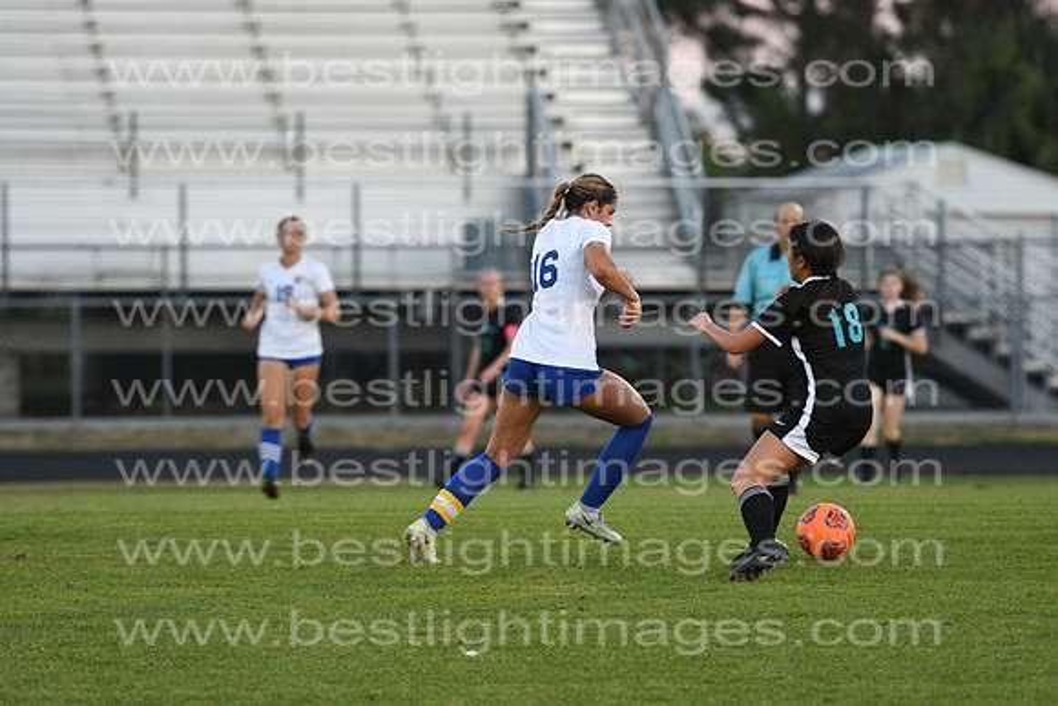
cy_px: 353
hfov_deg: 7.6
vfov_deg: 5.1
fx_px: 7936
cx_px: 529
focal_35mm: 270
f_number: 2.8
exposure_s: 1/800
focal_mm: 180
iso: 1100
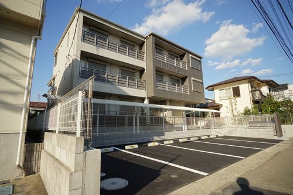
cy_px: 98
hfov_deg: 73.8
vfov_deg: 53.1
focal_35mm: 24
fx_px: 195
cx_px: 146
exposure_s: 1/100
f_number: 9
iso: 100
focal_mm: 16
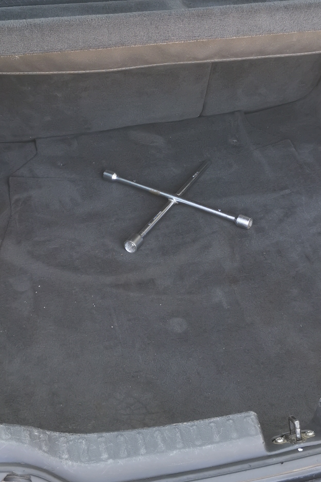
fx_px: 736
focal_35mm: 55
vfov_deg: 36.1
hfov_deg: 24.6
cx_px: 187
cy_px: 187
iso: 100
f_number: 1.8
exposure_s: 1/100
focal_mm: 5.58
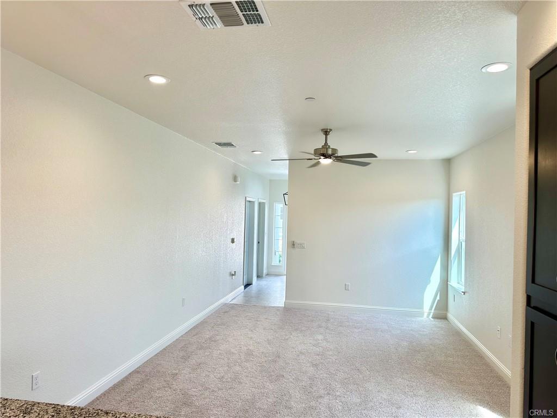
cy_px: 209
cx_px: 278
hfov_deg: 71.6
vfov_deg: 56.8
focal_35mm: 24
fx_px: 386
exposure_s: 1/198
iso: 80
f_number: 1.78
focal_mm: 6.86
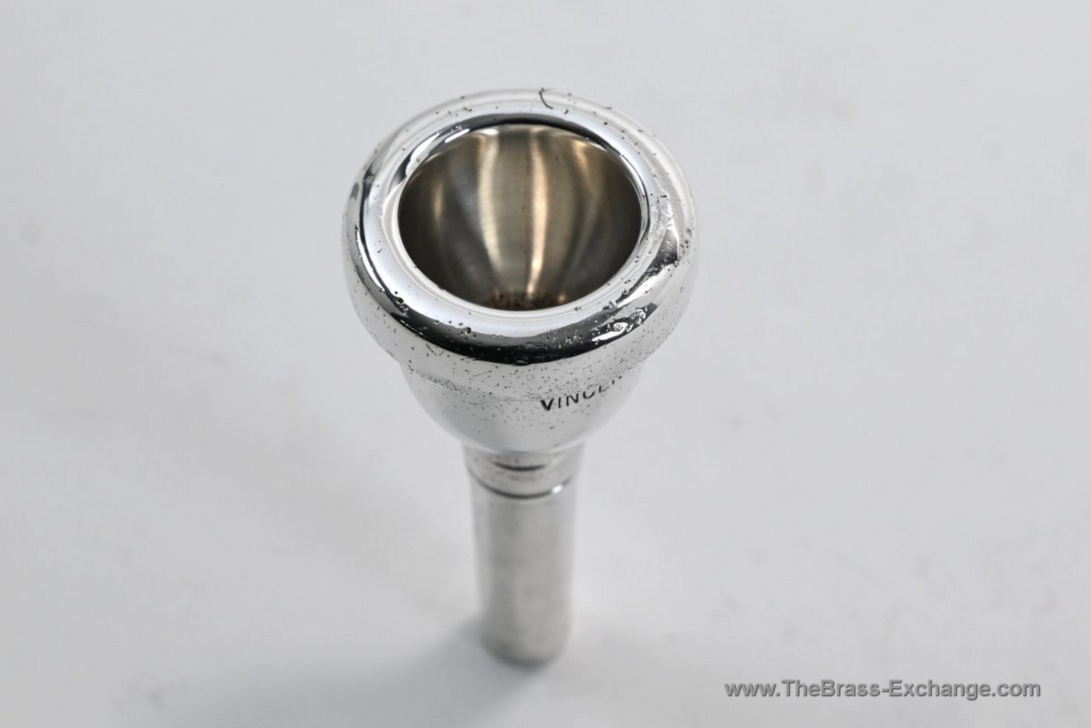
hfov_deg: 28.1
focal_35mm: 72
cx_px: 546
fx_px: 2182
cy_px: 364
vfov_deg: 18.9
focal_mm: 72
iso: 100
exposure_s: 1/20
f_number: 7.1
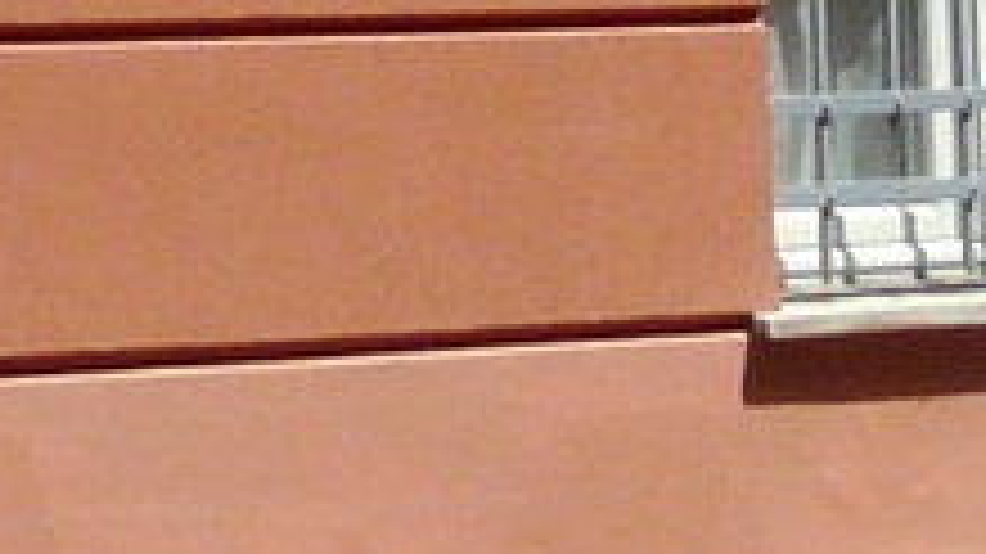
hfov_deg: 9.7
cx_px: 486
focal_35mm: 223
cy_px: -2018
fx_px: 5828
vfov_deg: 4.7
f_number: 6.3
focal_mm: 4.6
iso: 100
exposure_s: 1/400
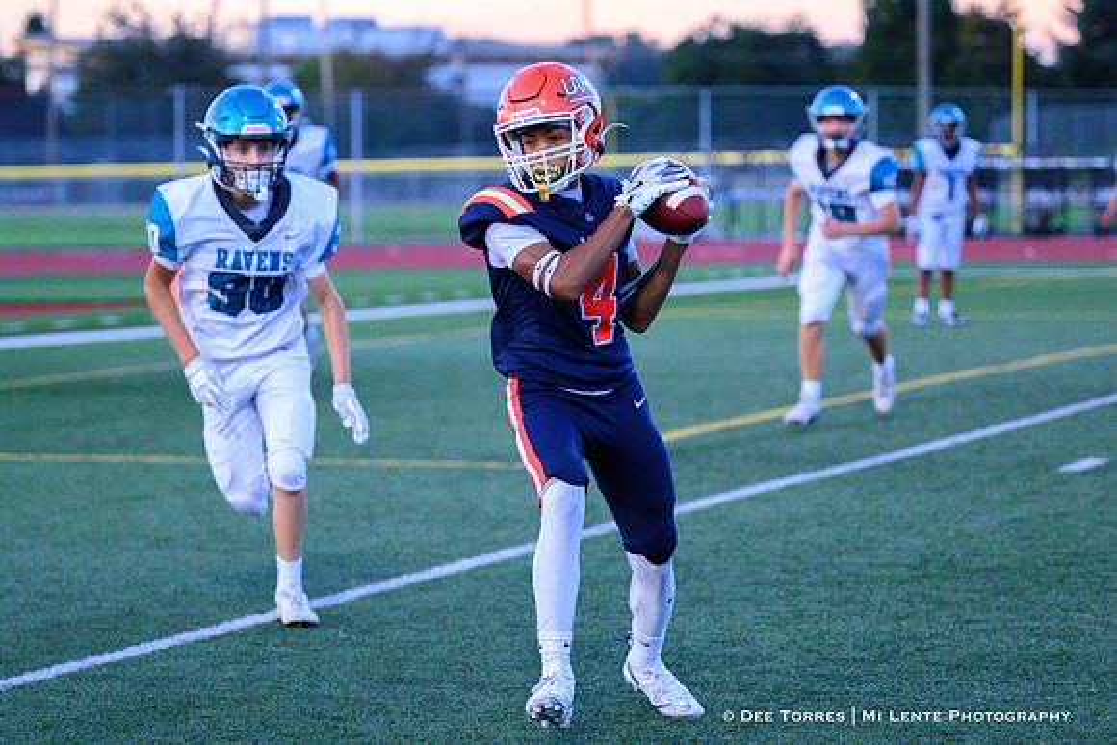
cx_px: 551
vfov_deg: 8.9
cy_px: 388
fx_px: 4785
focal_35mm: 154
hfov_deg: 13.3
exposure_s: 1/1600
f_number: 4
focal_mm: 145
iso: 8000
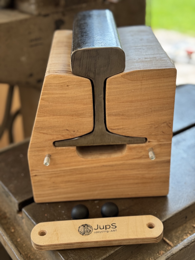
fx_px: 361
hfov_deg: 30.3
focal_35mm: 48
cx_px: 98
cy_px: 130
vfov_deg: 39.7
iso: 50
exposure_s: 1/124
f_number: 1.78
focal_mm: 6.76
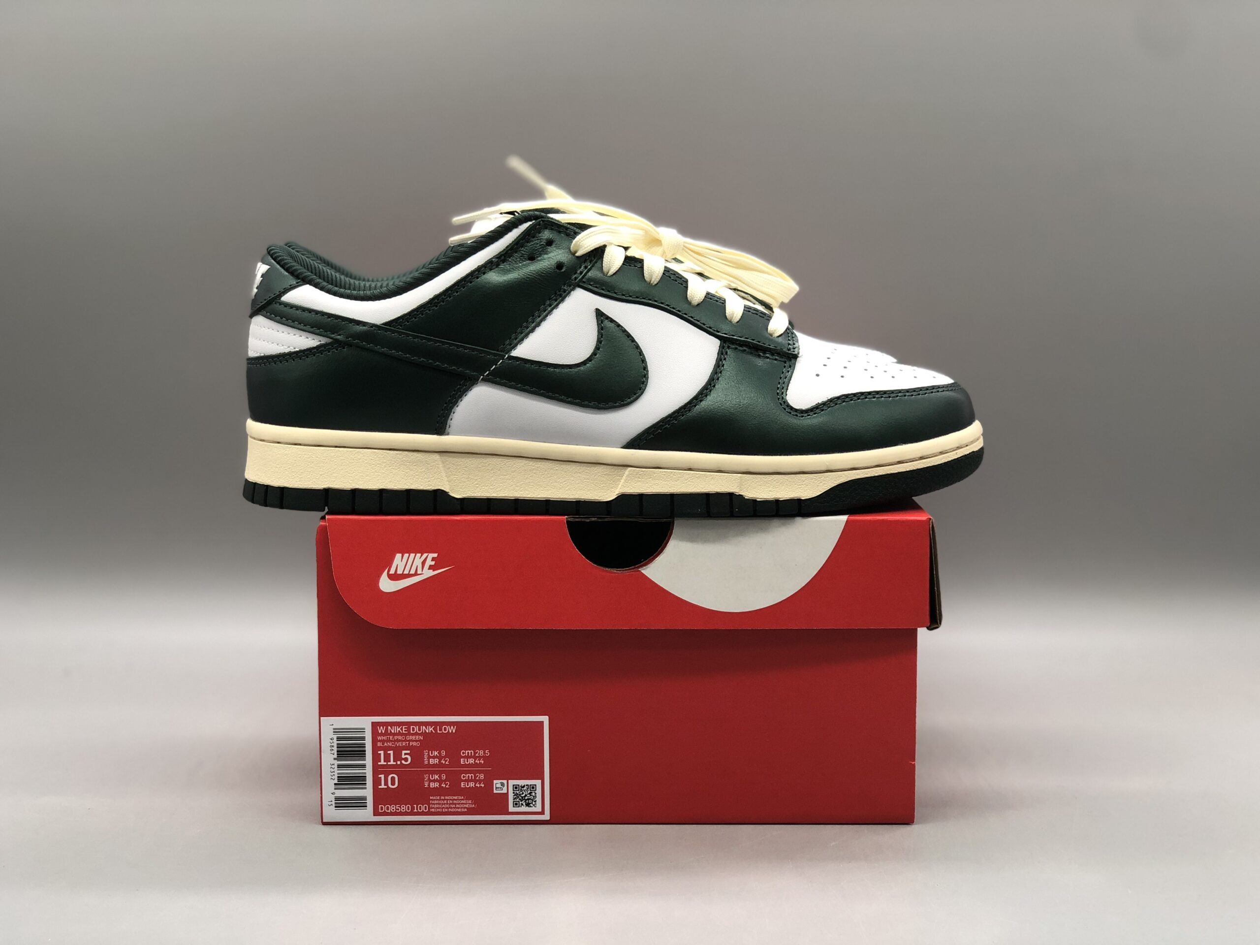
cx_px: 630
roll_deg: +0.4
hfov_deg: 36.8
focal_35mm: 52
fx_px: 1893
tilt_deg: -5.6
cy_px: 472
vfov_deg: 28.0
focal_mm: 6
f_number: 2.4
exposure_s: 1/58
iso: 40
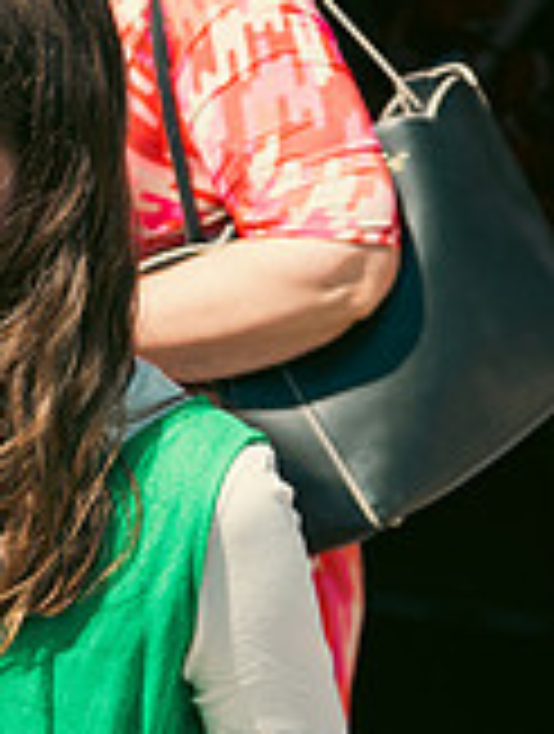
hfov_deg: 11.7
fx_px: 2466
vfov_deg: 16.9
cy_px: 196
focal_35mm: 116
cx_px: -477
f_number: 3.5
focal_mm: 34
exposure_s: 1/800
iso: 100
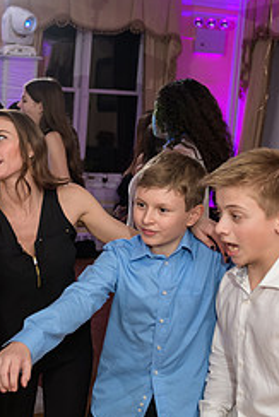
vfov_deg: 35.0
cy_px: 238
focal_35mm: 57
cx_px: -3
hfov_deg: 22.8
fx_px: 662
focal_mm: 24
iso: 800
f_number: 3.2
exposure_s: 1/125
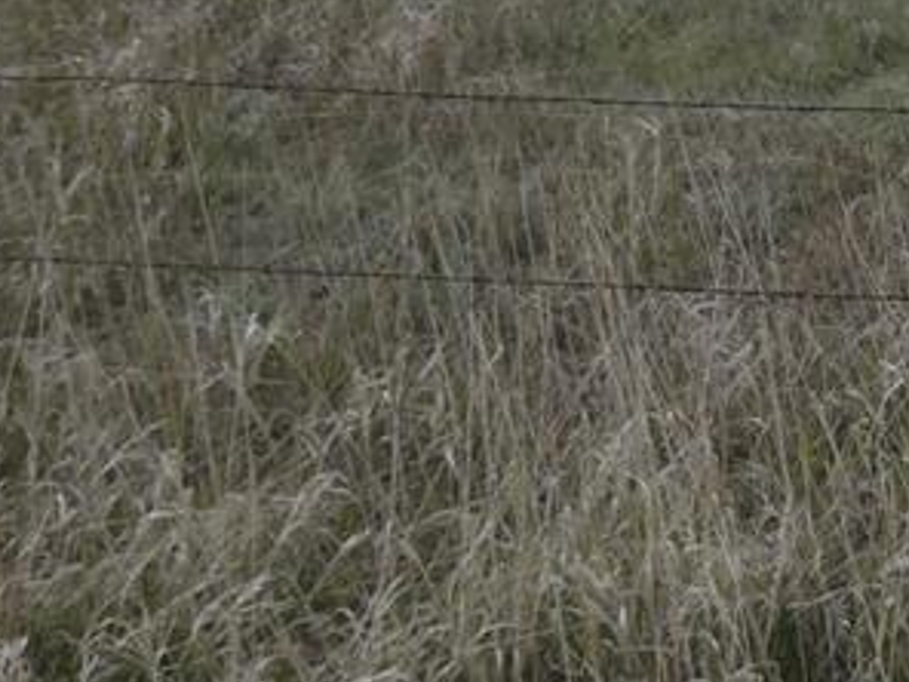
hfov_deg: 15.3
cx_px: 1256
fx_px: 3177
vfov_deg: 11.7
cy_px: -327
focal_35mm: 121
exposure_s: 1/250
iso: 80
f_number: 3.7
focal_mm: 6.3
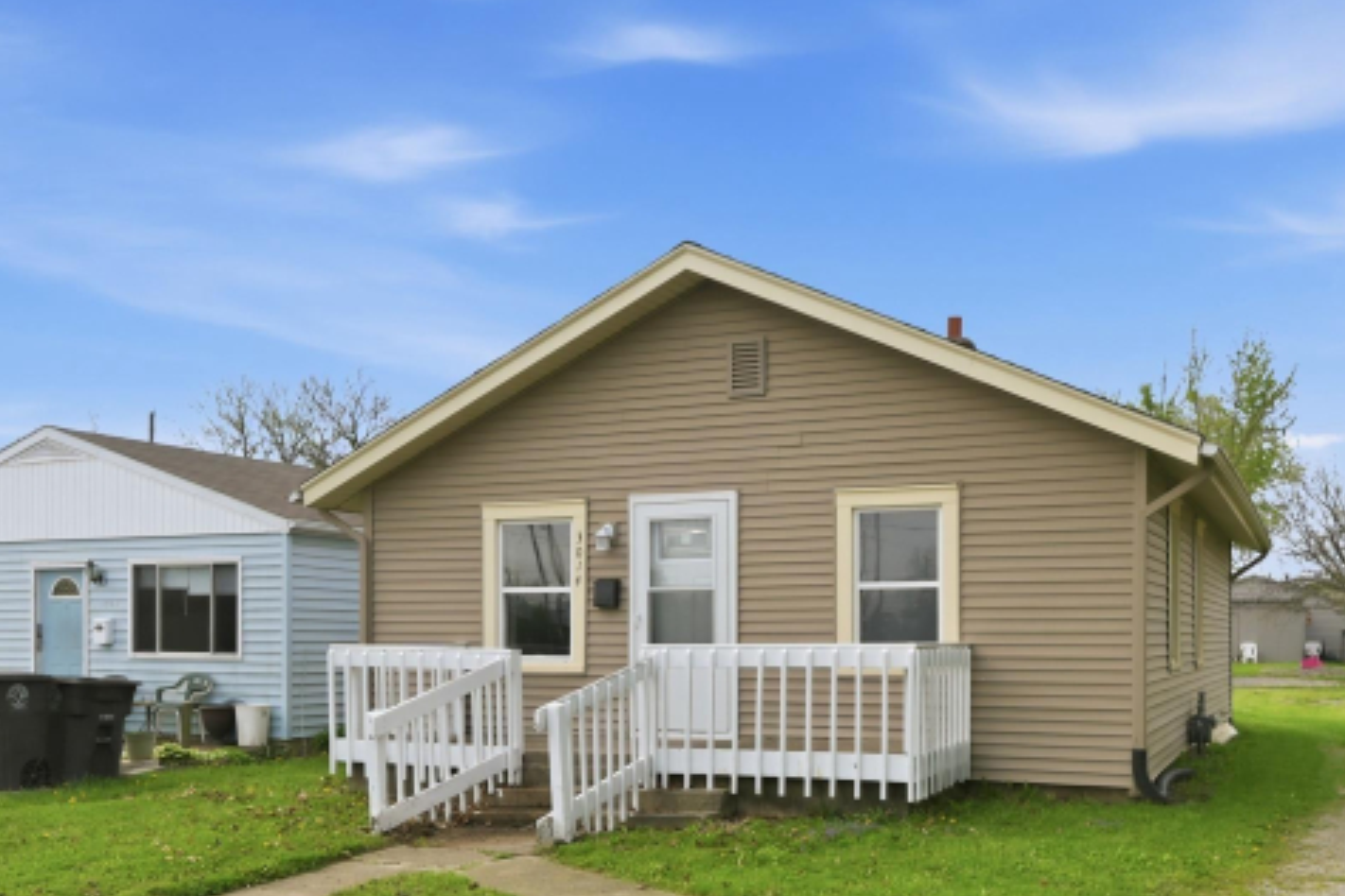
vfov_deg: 34.7
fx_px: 1420
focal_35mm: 38
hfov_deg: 50.6
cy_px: 607
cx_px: 732
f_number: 4.5
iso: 100
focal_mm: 16
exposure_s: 1/800
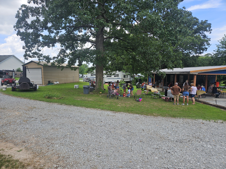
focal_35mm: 23
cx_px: 113
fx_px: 150
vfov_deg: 58.9
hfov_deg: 73.9
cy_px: 84
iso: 25
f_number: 1.8
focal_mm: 5.4
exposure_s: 1/818
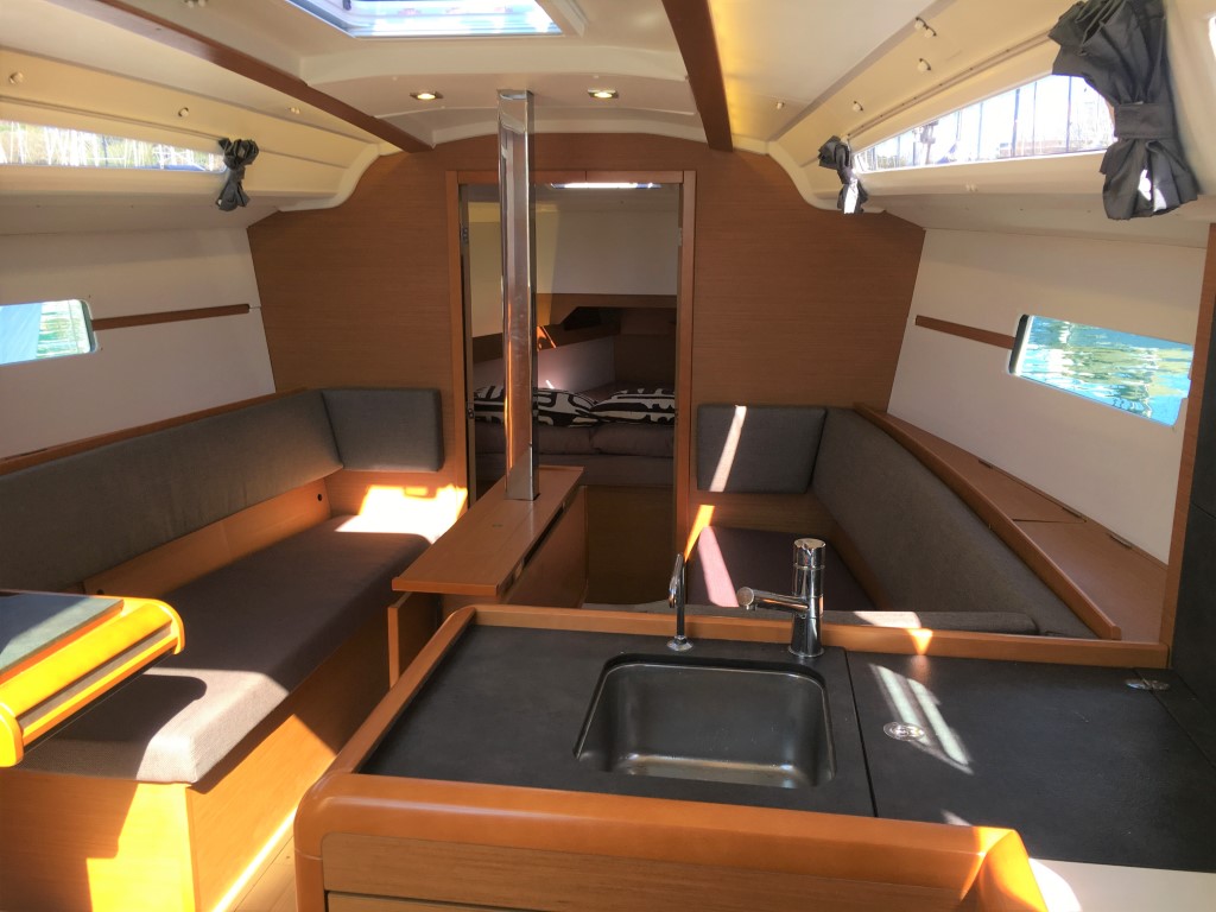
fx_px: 1019
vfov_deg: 48.2
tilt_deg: -12.8
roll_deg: +1.4
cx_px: 608
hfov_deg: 61.7
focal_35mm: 29
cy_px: 456
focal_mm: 4.15
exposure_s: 1/100
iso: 25
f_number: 2.2
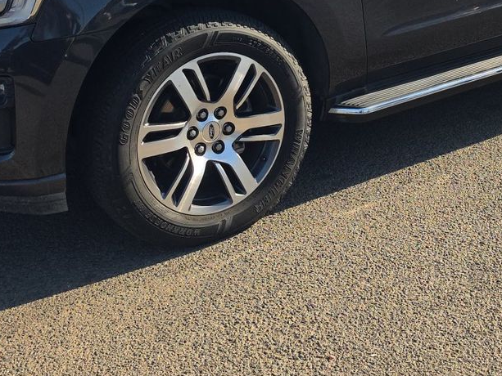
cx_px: 329
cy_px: -56
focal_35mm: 60
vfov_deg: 22.8
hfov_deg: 32.0
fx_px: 870
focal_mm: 6.5
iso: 63
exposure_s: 1/4538
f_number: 1.4
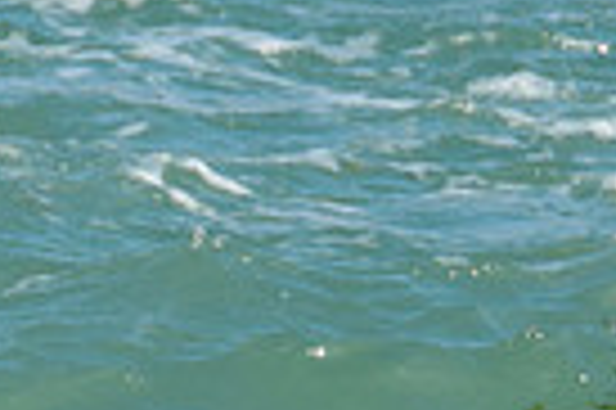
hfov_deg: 2.5
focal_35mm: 827
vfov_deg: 1.7
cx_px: -414
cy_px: 617
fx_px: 14134
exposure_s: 1/1000
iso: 250
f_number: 8
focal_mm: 130
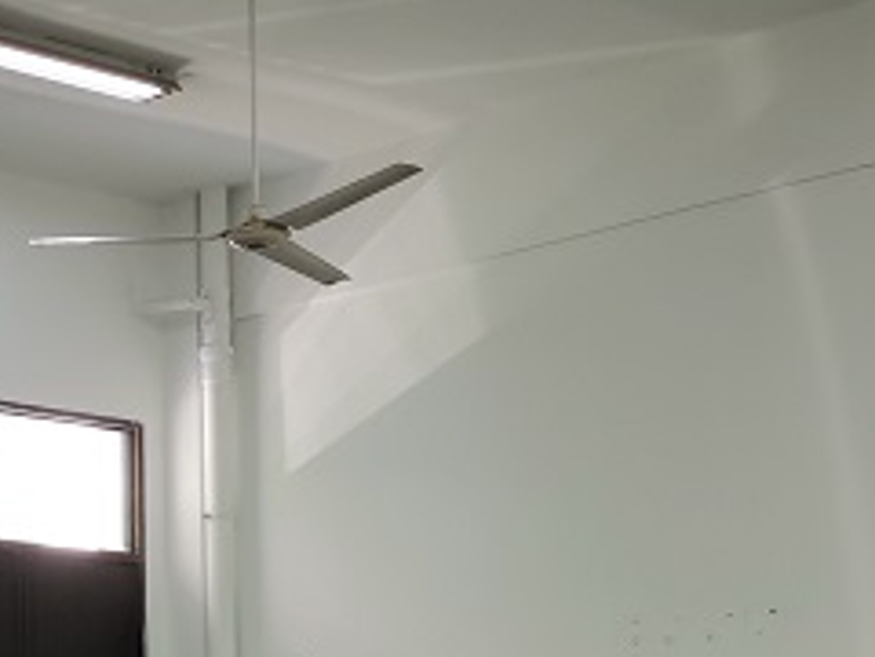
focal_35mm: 90
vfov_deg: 16.2
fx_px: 2275
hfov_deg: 19.7
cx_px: -317
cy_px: 591
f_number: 1.8
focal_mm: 5.58
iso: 100
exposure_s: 1/100
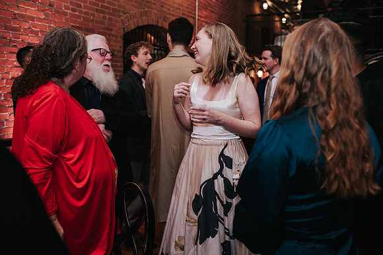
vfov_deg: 36.5
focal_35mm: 36
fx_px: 386
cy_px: 128
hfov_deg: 52.8
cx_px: 192
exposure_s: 1/200
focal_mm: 35
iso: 800
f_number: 3.2
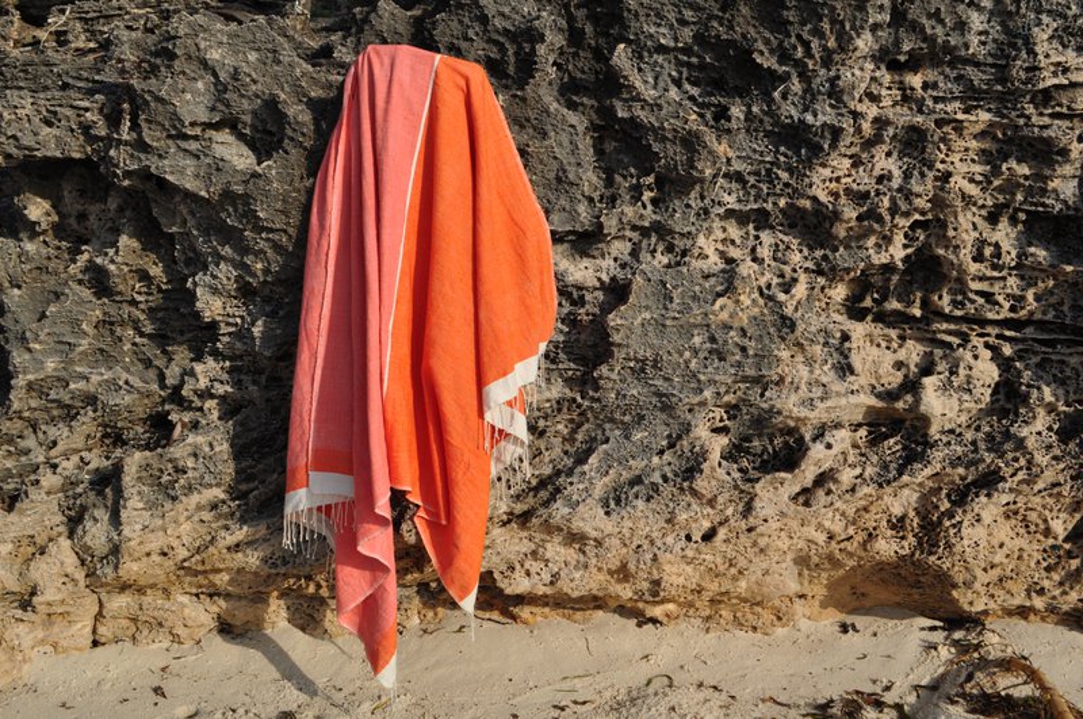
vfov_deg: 34.1
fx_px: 1172
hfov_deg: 49.6
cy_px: 360
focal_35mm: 39
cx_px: 542
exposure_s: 1/400
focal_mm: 26
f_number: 11
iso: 200
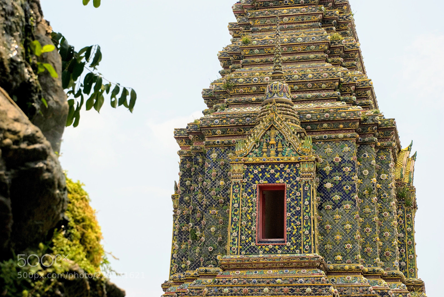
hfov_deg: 21.9
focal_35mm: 93
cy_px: 148
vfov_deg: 14.7
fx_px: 1148
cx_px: 222
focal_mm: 62
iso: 160
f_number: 7.1
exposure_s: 1/800
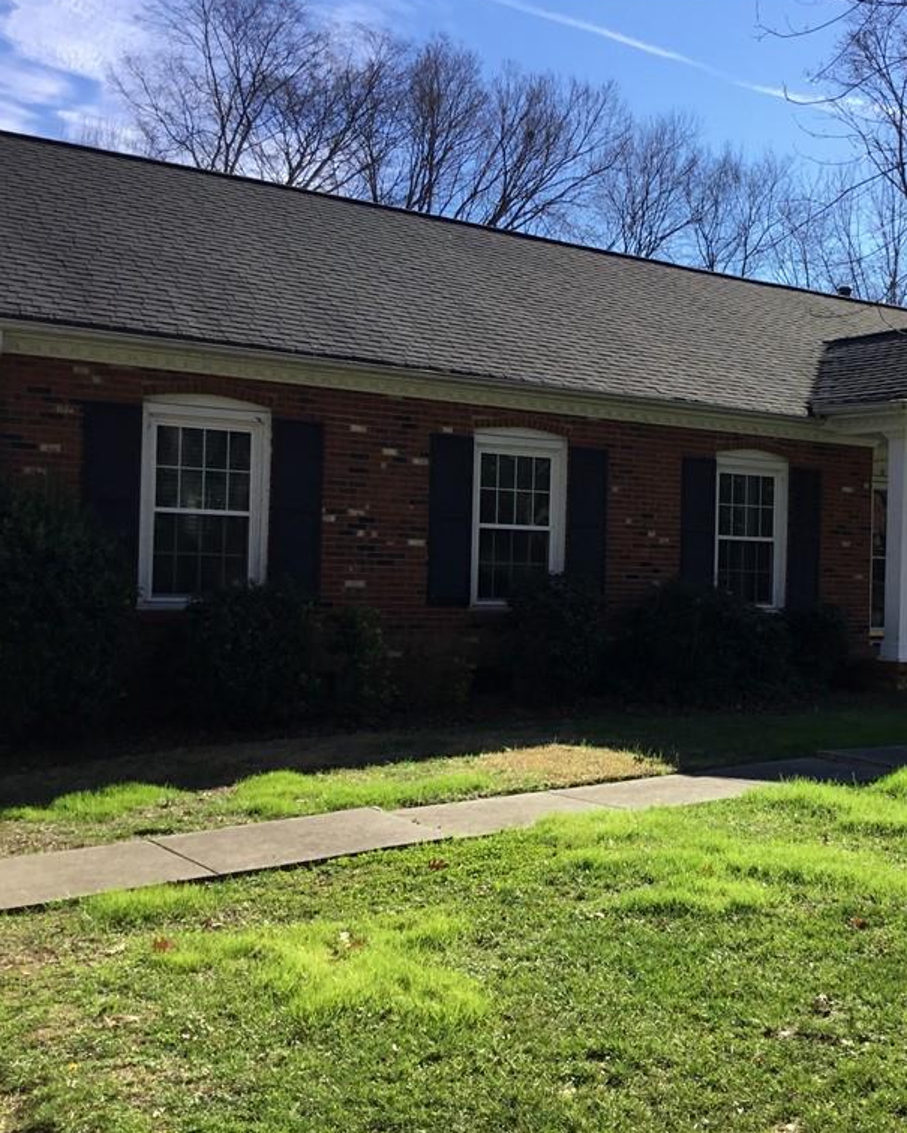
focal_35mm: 41
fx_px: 1375
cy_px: 559
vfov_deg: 44.8
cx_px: 717
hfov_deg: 35.4
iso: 25
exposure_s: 1/840
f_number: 2.4
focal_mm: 3.3
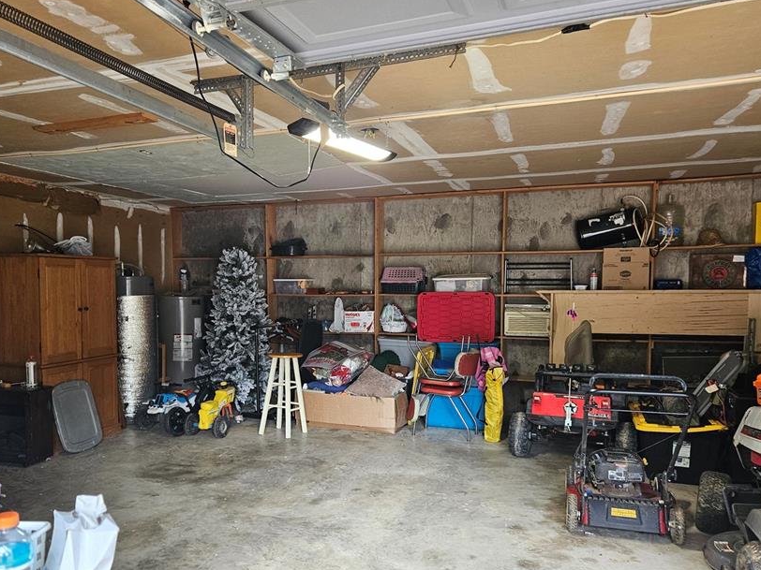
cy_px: 333
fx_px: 638
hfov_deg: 61.3
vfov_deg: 48.0
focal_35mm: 29
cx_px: 317
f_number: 1.8
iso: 200
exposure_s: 1/120
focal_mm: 5.4
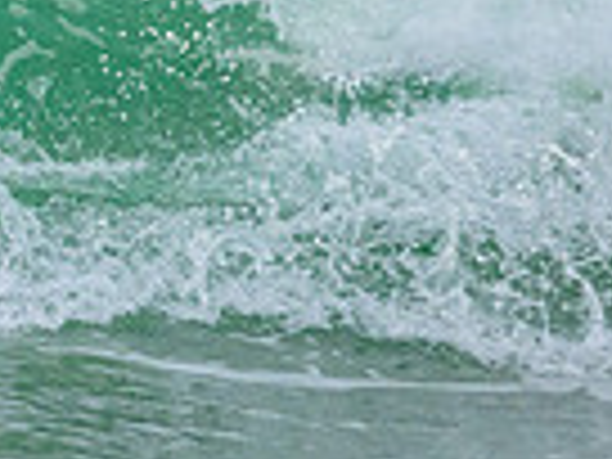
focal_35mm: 2303
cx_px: -612
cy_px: 25
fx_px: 40716
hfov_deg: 0.9
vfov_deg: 0.6
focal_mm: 560
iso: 5600
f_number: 11
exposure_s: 1/1250
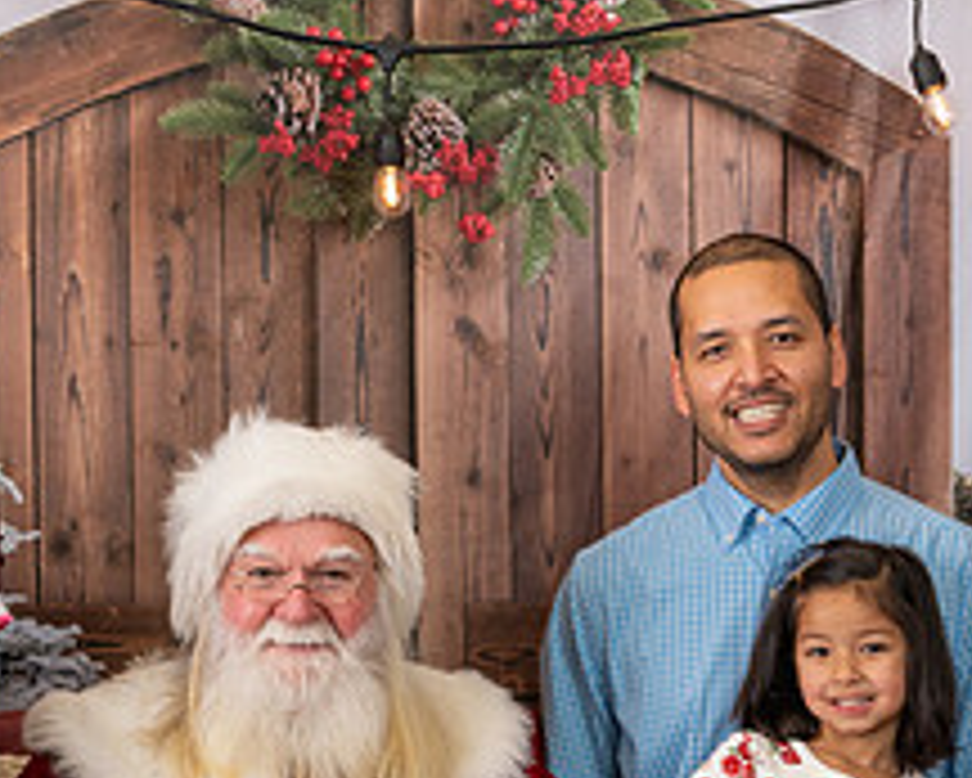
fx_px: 4605
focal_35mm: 160
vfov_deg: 9.6
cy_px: 814
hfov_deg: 12.0
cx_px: 670
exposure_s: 1/100
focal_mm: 50
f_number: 9
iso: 100
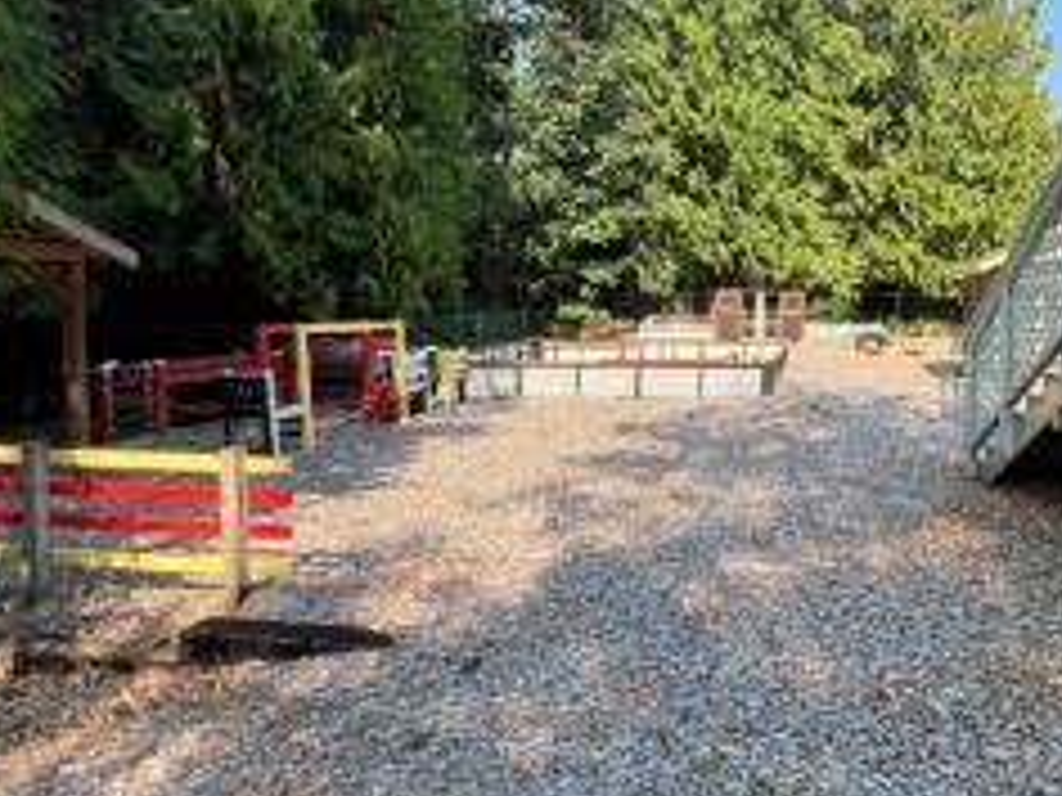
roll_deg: -2.1
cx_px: 765
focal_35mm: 22
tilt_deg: -2.5
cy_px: 351
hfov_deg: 72.3
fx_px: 675
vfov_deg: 60.9
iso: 32
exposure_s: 1/608
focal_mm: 1.57
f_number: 1.8
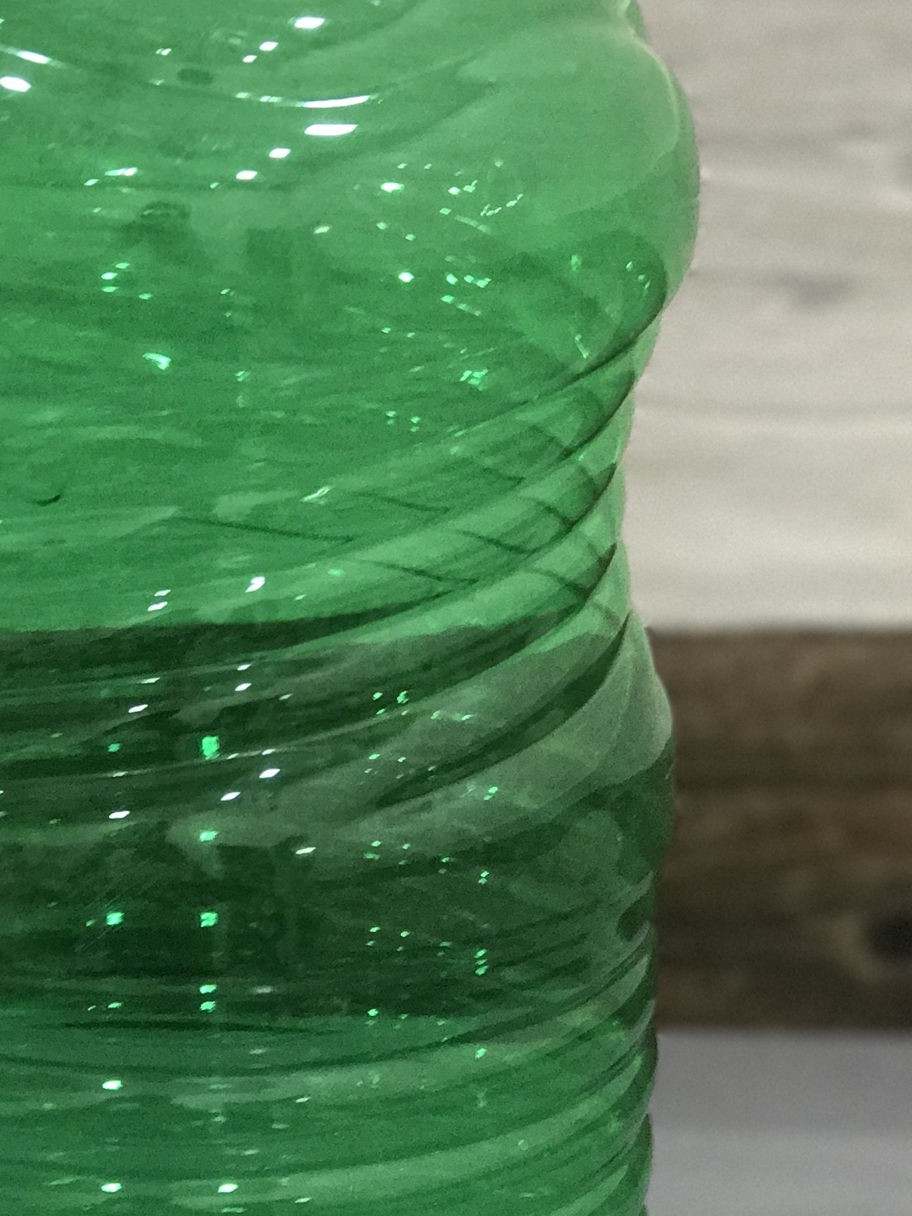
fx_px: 4355
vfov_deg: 15.9
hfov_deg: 11.9
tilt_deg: -18.9
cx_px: 235
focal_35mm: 124
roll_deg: +0.0
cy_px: 676
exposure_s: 1/50
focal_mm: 6.6
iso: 160
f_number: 2.8
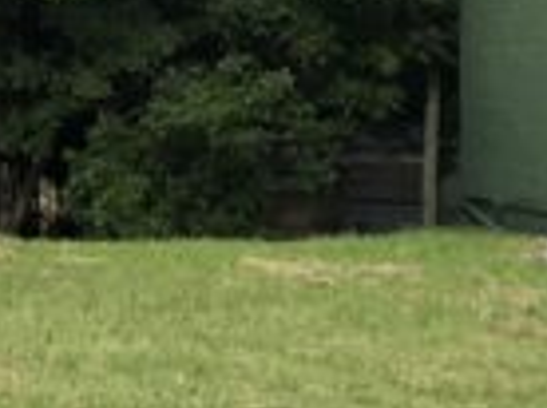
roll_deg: +2.8
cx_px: -654
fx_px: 3281
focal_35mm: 208
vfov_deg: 7.1
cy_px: 353
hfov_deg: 8.8
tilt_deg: -6.6
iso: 20
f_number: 1.8
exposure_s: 1/923
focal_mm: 4
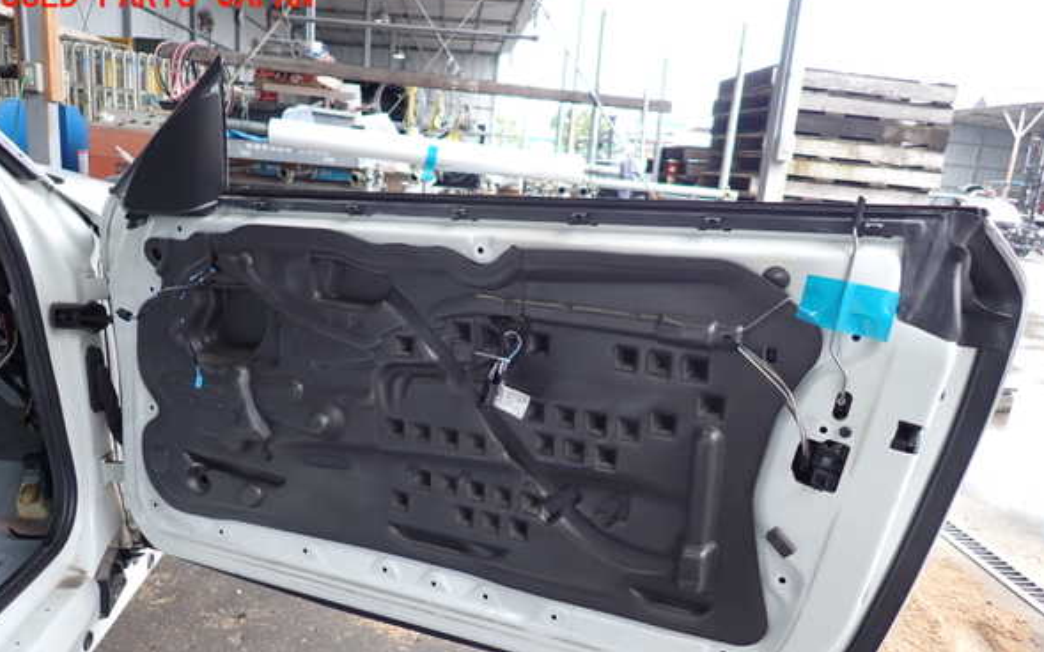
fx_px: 768
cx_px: 523
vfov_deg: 45.9
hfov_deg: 68.4
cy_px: 372
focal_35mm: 27
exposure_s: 1/80
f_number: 2
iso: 100
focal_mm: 4.5
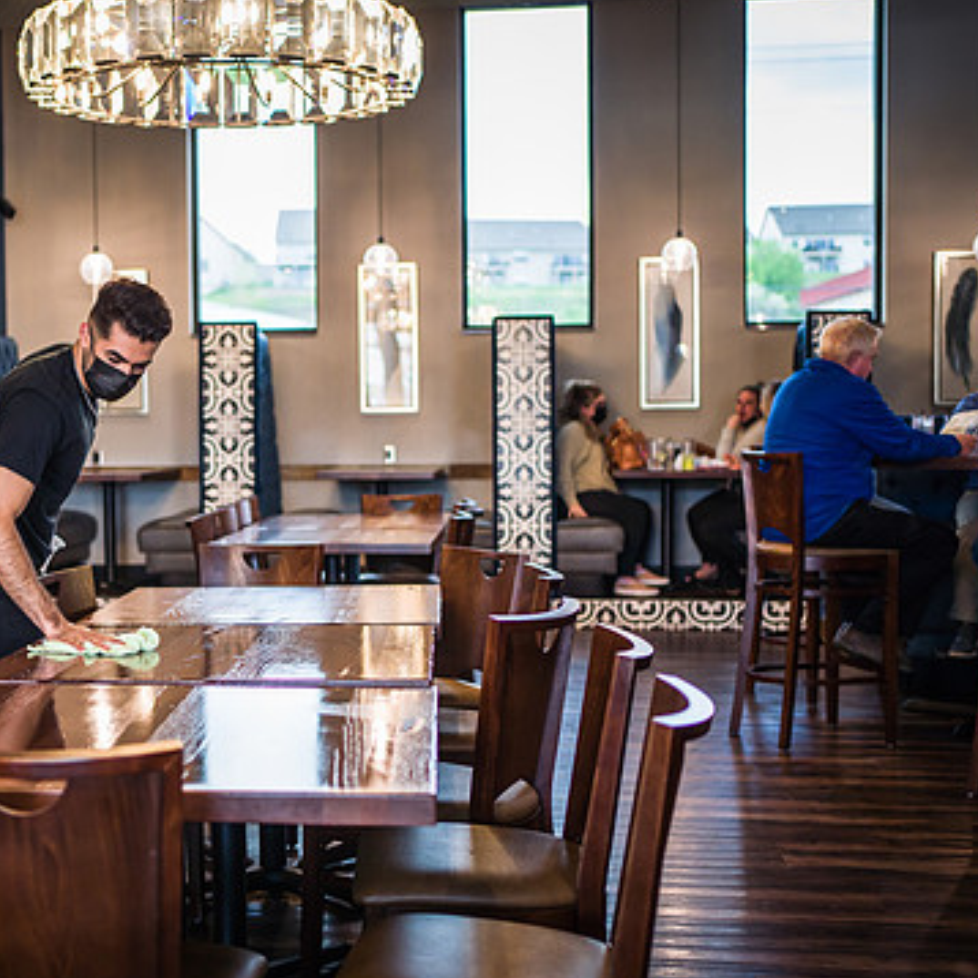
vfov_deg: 33.4
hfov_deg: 32.9
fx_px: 1630
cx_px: 284
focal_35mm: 51
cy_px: 485
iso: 1250
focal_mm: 35
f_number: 2
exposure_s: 1/250
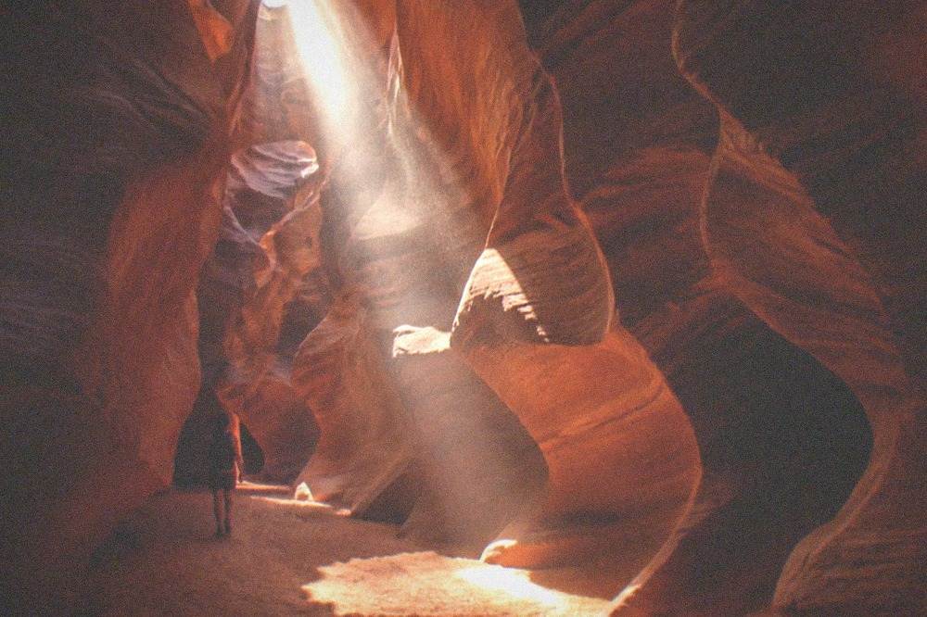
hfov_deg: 40.4
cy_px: 308
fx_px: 1261
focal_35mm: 49
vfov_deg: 27.5
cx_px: 464
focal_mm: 49
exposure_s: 1/500
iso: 640
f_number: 5.6
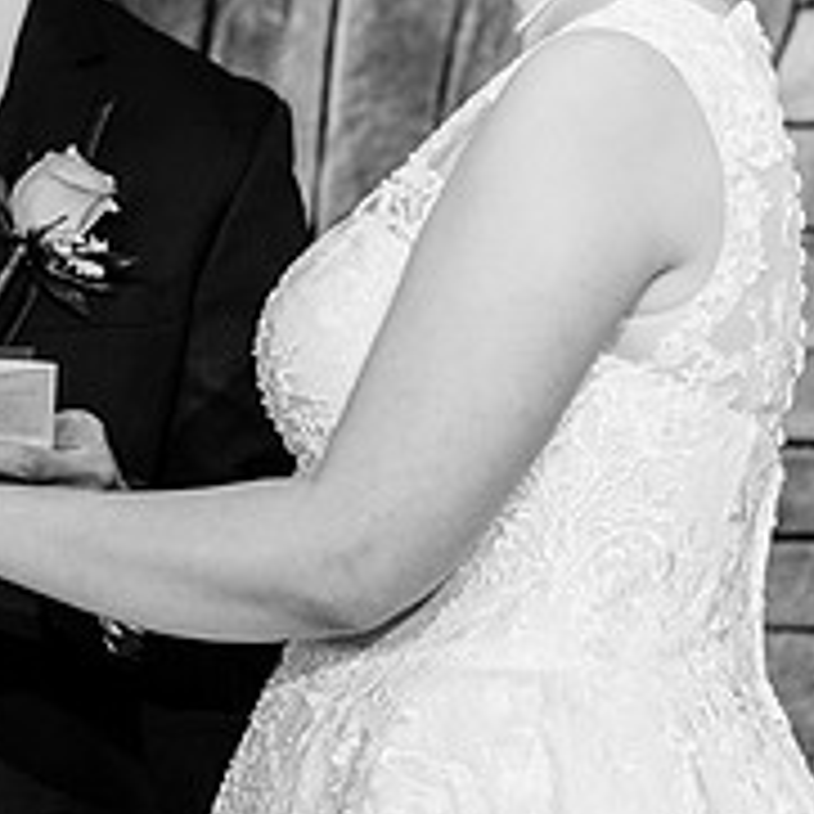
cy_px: 60
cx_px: -175
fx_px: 11466
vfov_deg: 4.1
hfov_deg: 4.1
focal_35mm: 431
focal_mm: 148
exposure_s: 1/100
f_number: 4
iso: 2000
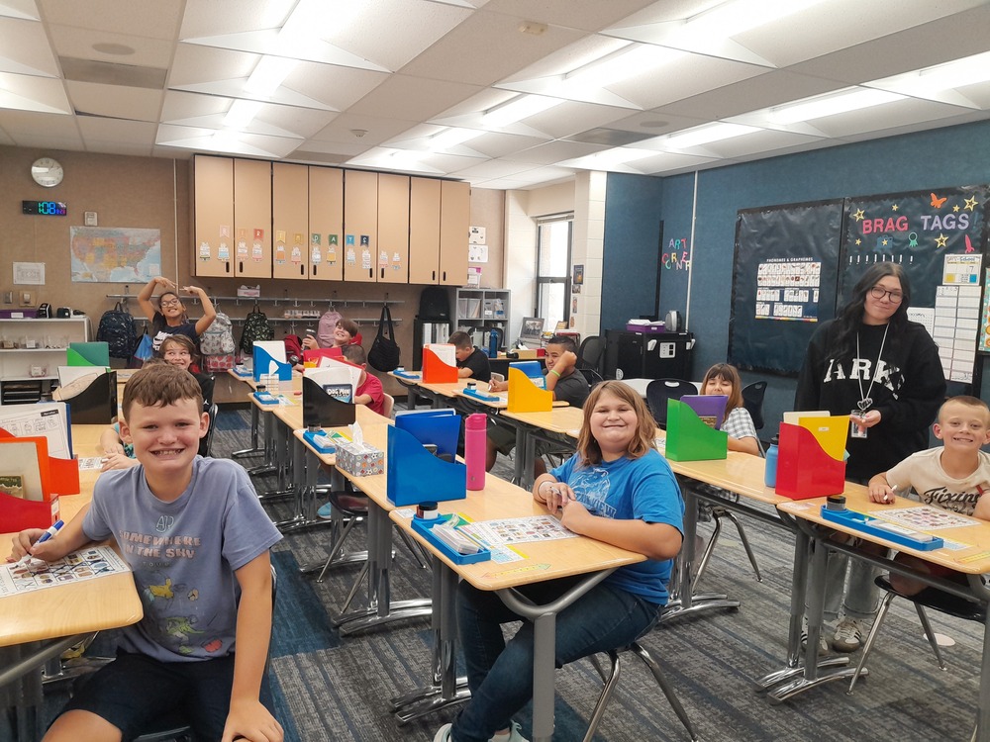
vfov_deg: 53.1
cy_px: 371
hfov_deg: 67.3
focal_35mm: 26
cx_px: 495
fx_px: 744
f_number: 1.8
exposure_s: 1/60
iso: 100
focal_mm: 3.98
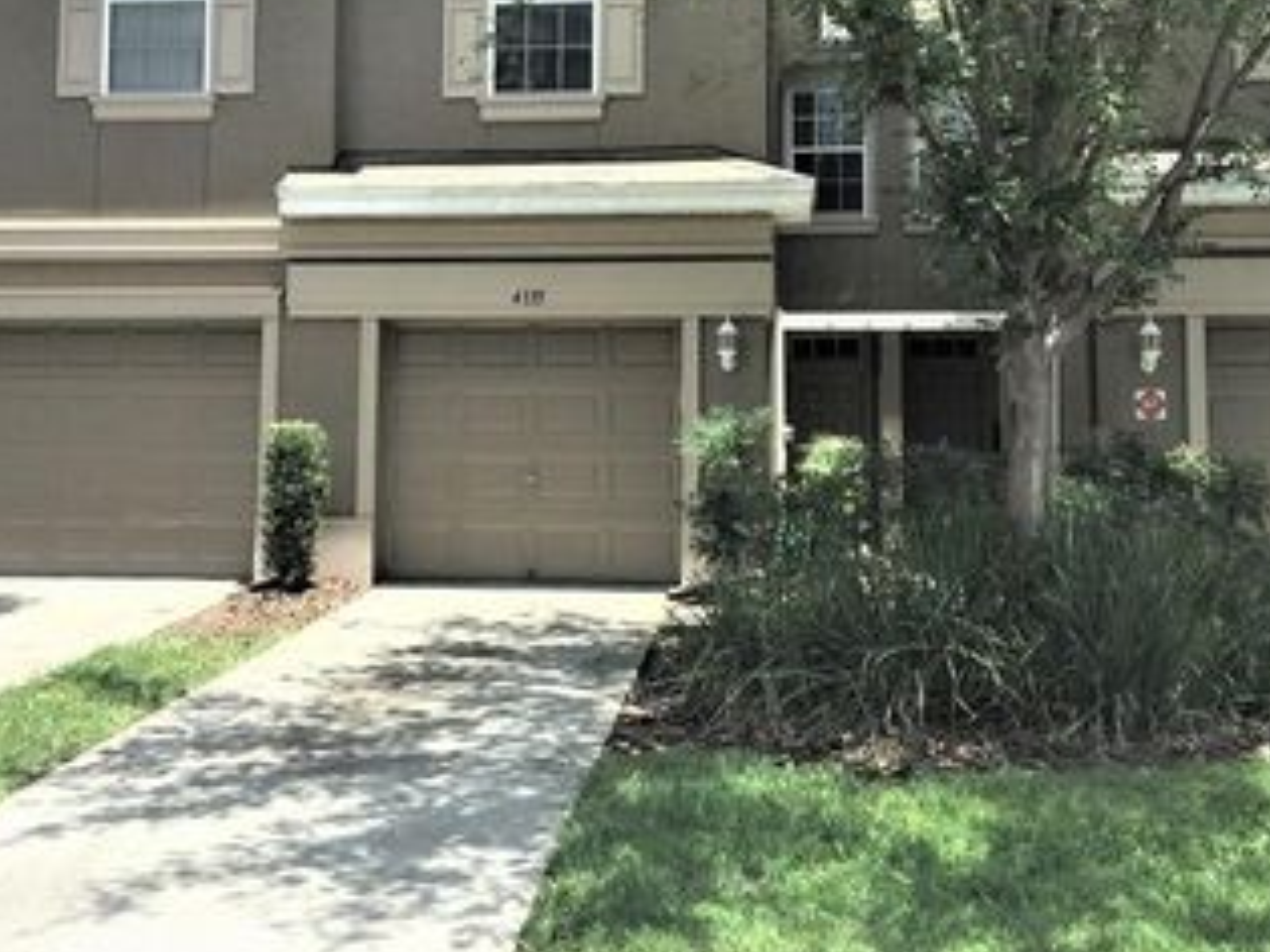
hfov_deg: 41.2
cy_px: 321
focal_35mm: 46
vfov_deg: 31.3
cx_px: 601
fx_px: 1687
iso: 32
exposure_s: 1/1364
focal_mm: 4.15
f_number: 2.2
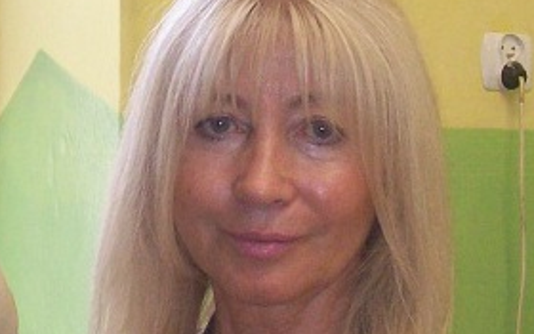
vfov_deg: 24.7
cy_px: 233
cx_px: 264
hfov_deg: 38.9
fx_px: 757
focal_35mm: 52
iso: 200
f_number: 2.7
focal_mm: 6
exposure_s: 1/64
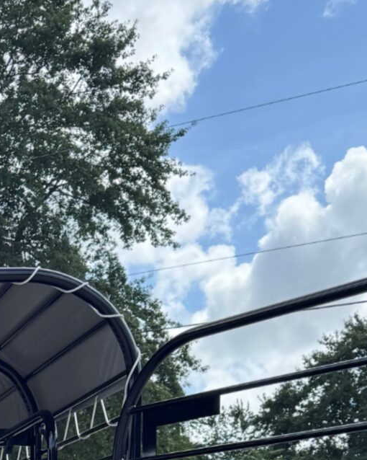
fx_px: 1277
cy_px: 617
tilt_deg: -0.5
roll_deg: +0.1
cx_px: -260
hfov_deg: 14.6
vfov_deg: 18.7
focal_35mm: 94
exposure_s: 1/2415
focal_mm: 6.76
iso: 80
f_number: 1.78
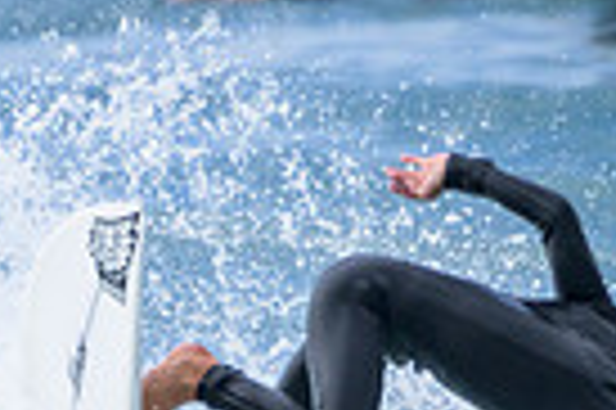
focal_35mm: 3399
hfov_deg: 0.6
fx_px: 58091
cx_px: 337
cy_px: 529
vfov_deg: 0.4
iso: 1250
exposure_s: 1/2000
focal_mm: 800
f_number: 11
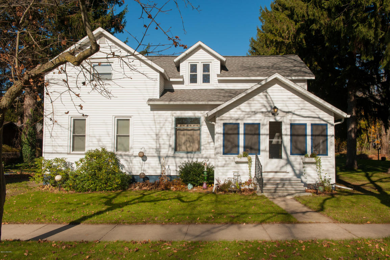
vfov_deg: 42.3
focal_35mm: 31
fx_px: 336
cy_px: 130
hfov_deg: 60.3
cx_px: 195
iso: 400
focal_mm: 31
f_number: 8
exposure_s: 1/1600
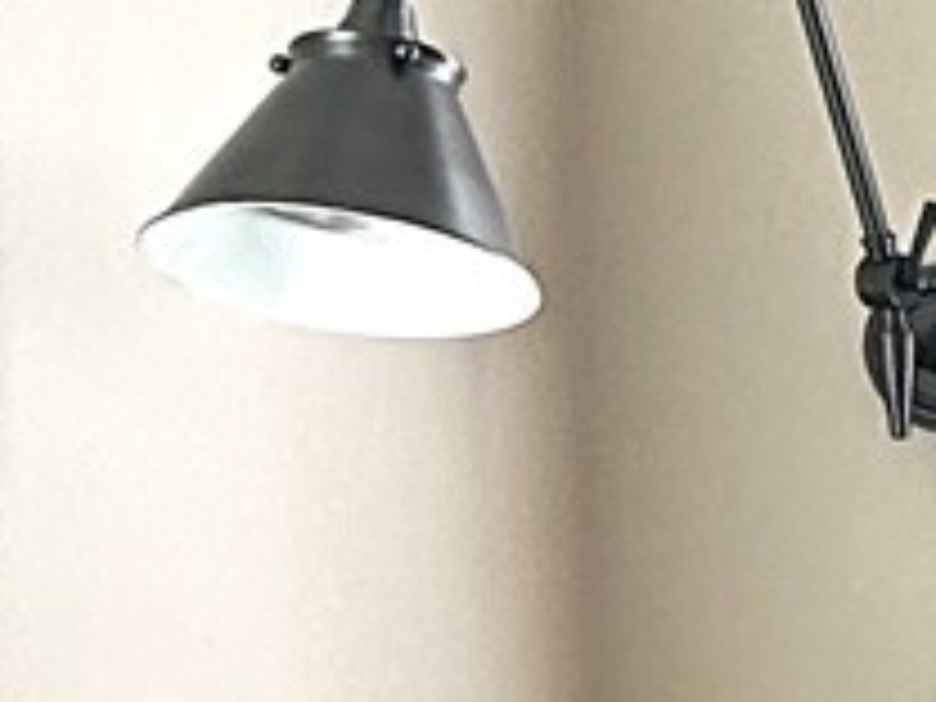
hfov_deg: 7.5
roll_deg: +1.7
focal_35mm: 200
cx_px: 3532
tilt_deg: -2.8
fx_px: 5408
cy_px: 576
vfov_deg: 7.4
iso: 125
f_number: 1.5
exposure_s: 1/60
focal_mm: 5.7
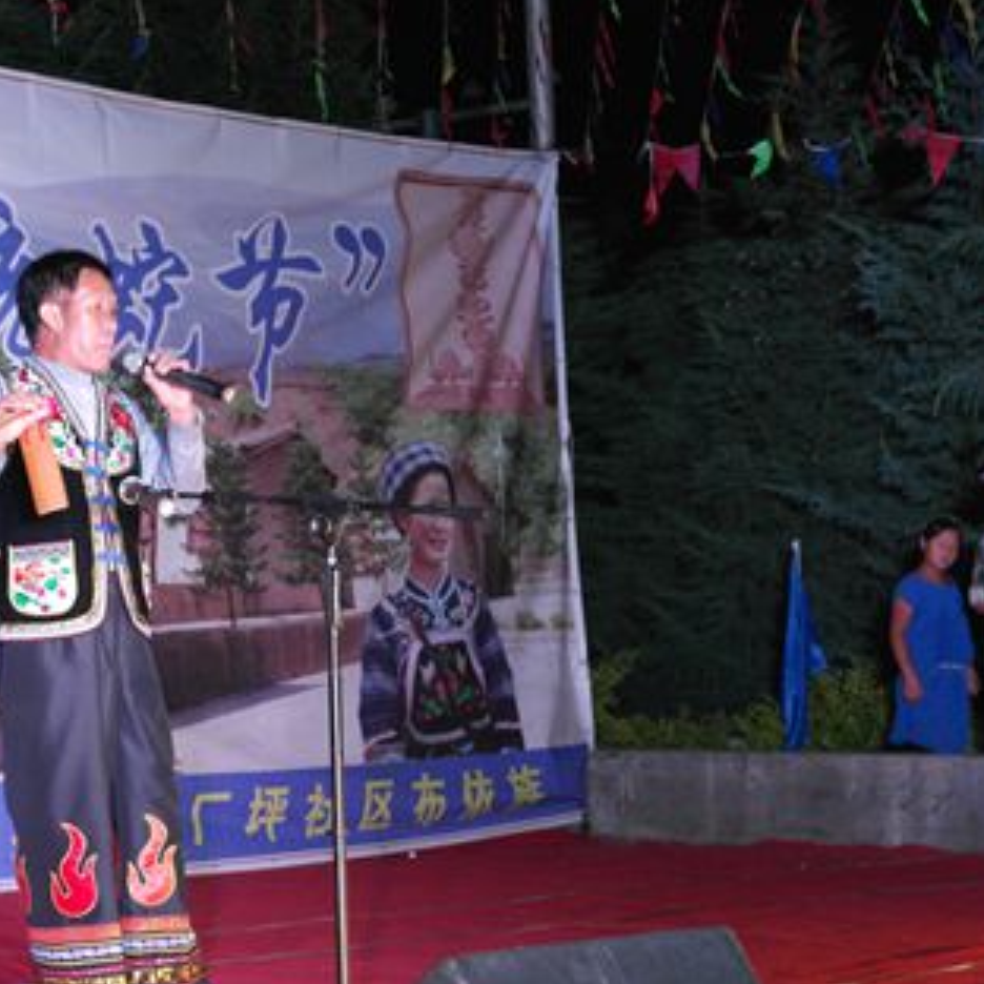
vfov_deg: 16.6
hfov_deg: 16.5
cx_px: 202
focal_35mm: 105
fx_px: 3377
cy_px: 462
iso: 1600
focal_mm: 50
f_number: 5.6
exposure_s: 1/80
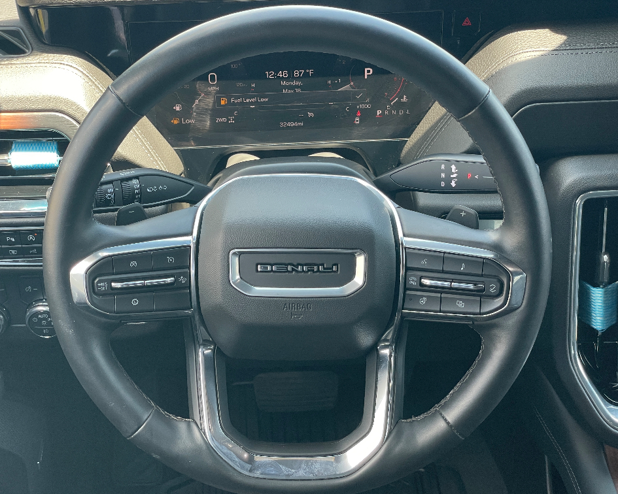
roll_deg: +2.6
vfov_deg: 27.6
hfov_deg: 34.1
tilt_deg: -36.6
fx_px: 1006
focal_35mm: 55
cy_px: 248
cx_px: 288
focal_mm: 6
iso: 100
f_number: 2
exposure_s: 1/99
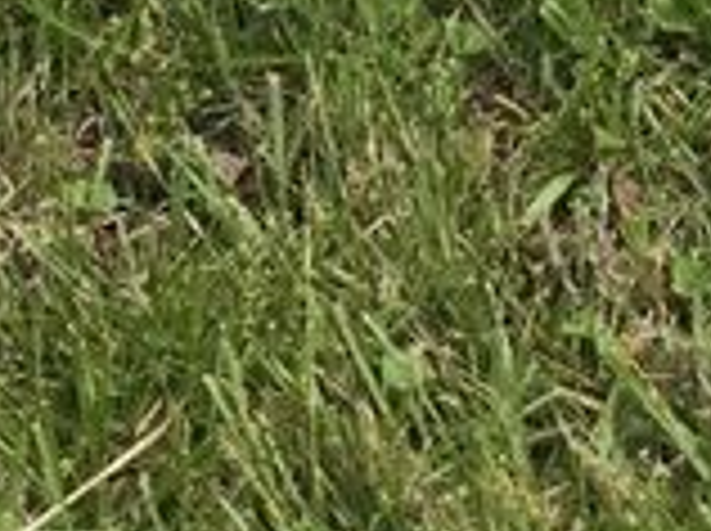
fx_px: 4081
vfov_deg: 5.3
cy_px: -2311
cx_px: -482
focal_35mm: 199
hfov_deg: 9.6
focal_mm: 5.4
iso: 160
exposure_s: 1/508
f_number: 1.8
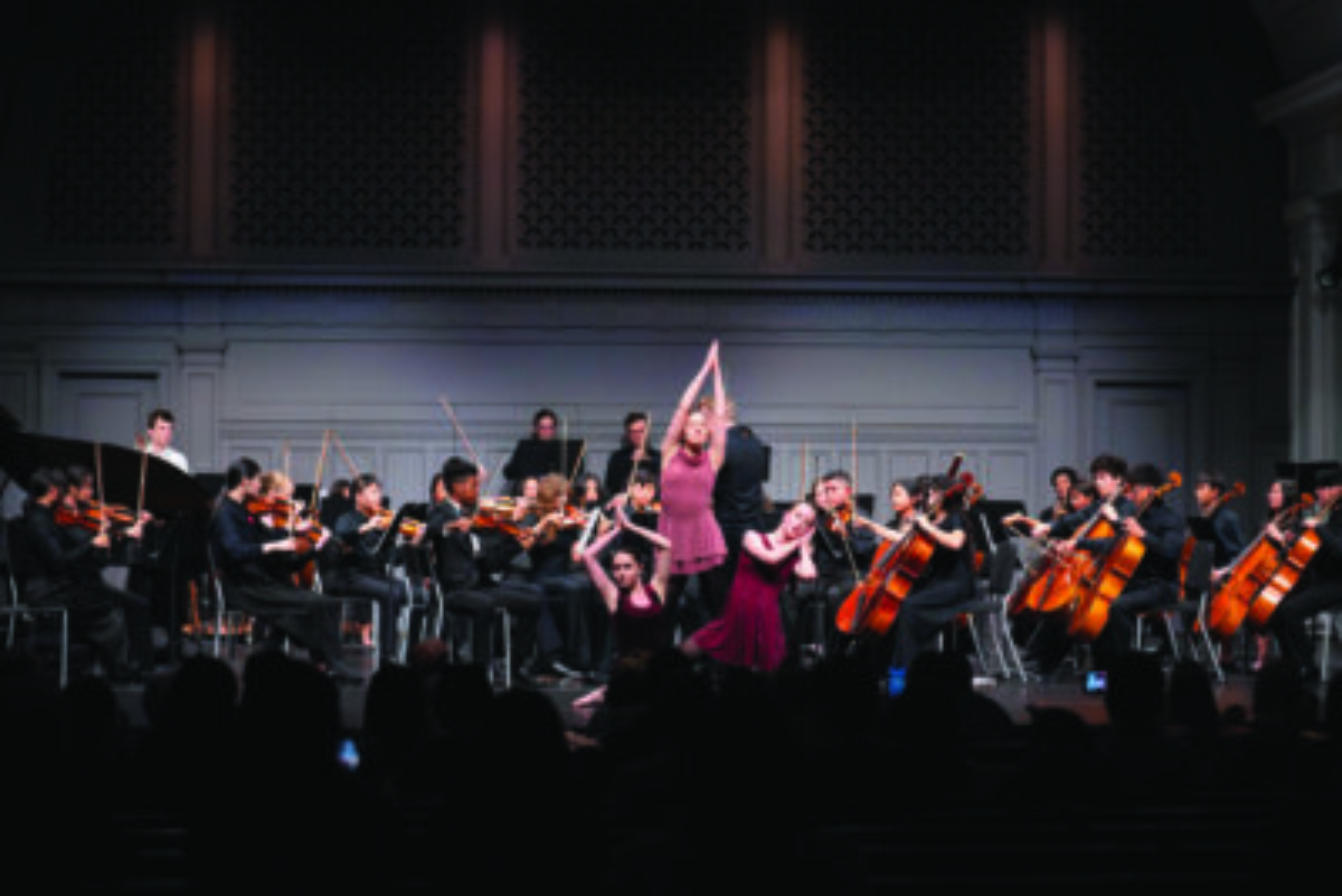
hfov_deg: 27.0
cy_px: 448
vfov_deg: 18.2
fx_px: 2797
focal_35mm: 75
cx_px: 671
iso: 4000
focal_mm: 75
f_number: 2.8
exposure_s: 1/640
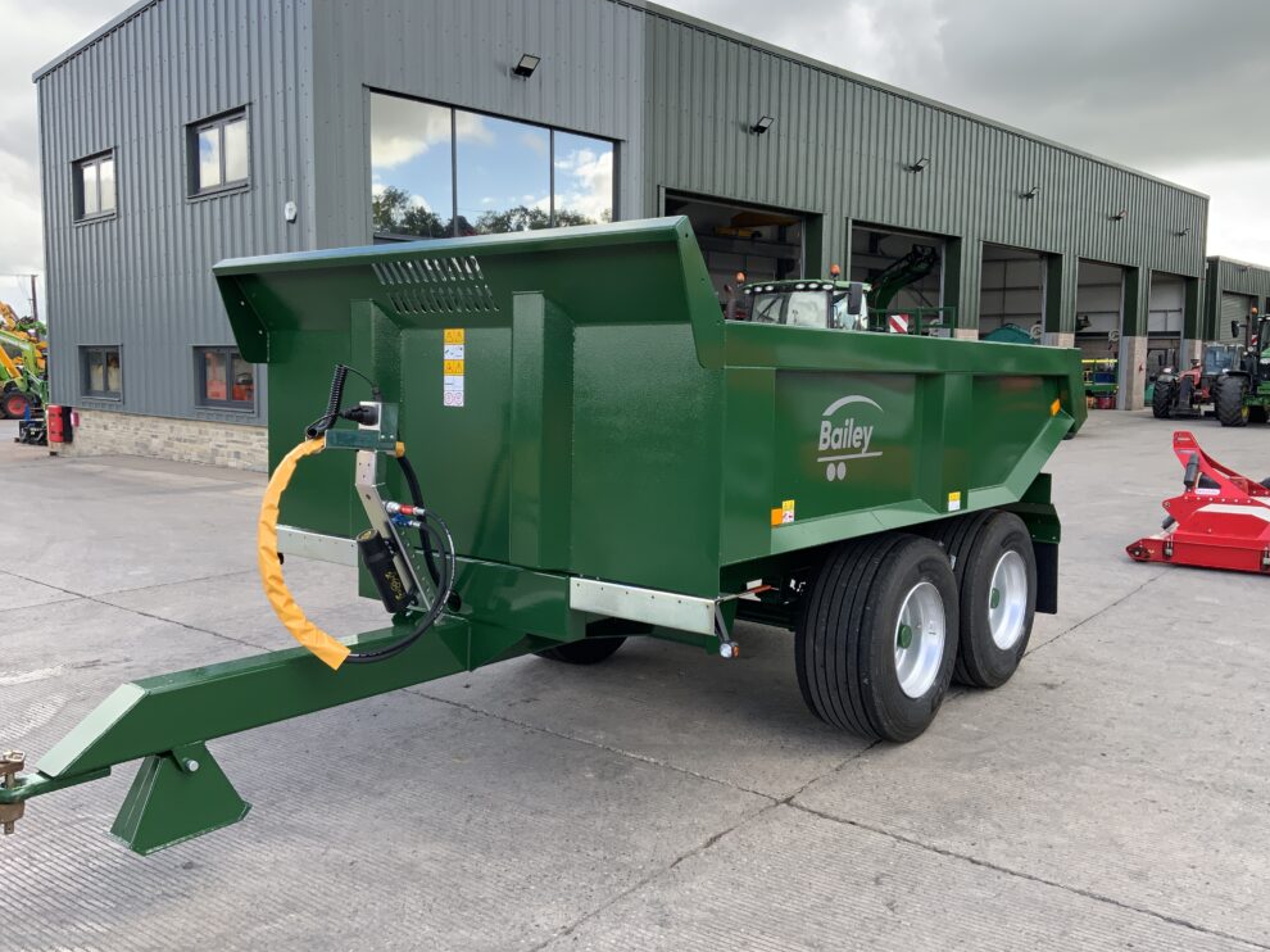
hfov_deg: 60.0
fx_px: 1100
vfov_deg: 46.8
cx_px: 636
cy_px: 462
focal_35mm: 30
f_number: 1.8
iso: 16
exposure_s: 1/320
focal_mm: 3
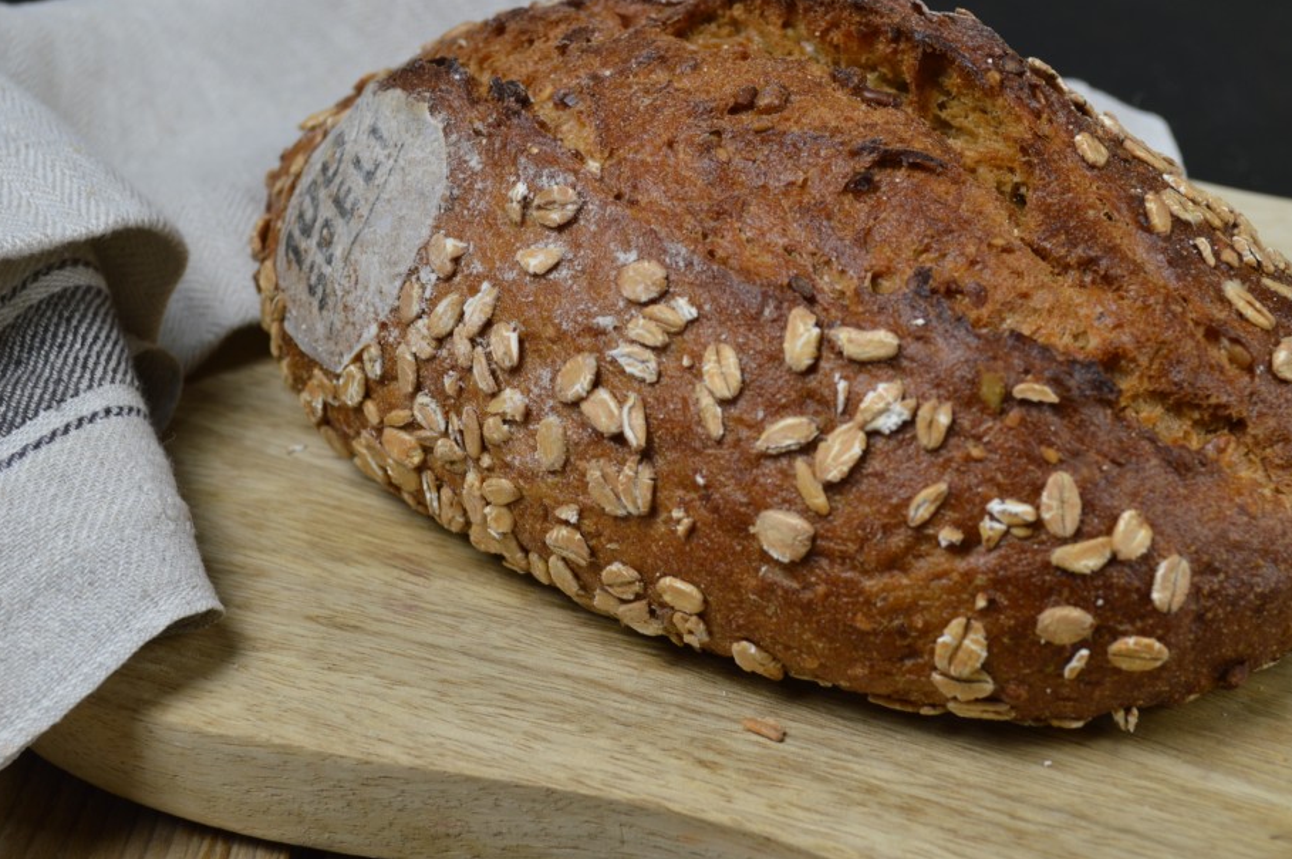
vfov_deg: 22.2
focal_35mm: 61
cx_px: 690
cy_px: 430
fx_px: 2187
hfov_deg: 32.9
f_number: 6.3
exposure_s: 1/8
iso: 100
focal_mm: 32
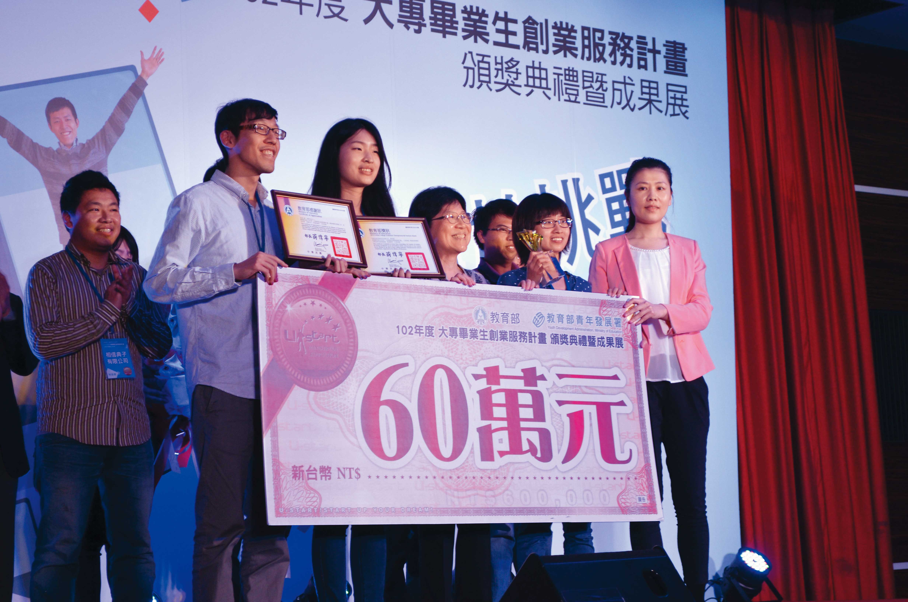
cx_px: 454
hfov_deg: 24.7
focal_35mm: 82
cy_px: 301
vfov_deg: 16.5
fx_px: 2077
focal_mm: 55
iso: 560
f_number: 5.6
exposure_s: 1/60
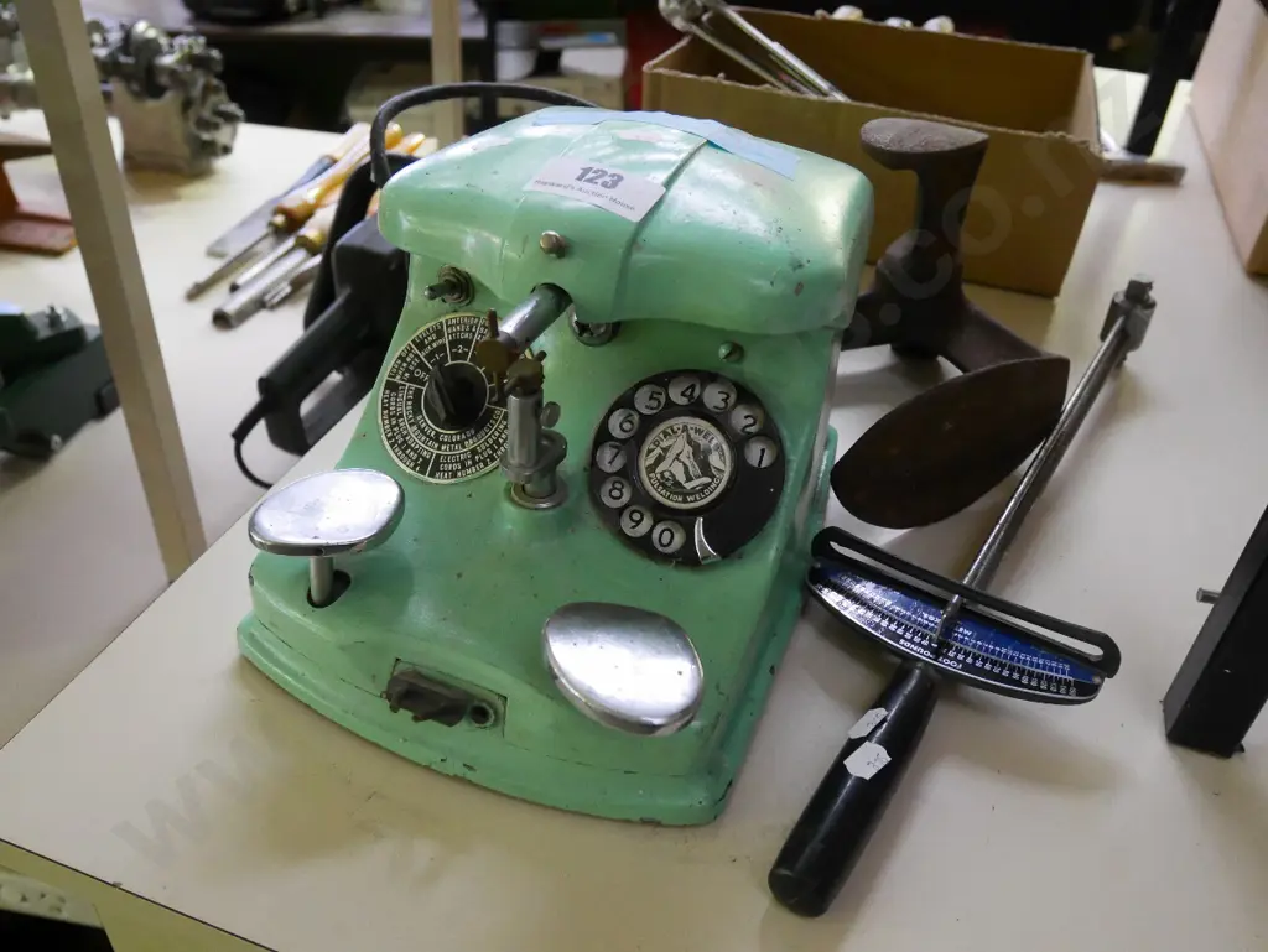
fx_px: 1099
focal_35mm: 30
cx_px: 634
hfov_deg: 59.9
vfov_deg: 46.8
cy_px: 476
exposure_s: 1/20
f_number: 4
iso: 3200
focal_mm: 15
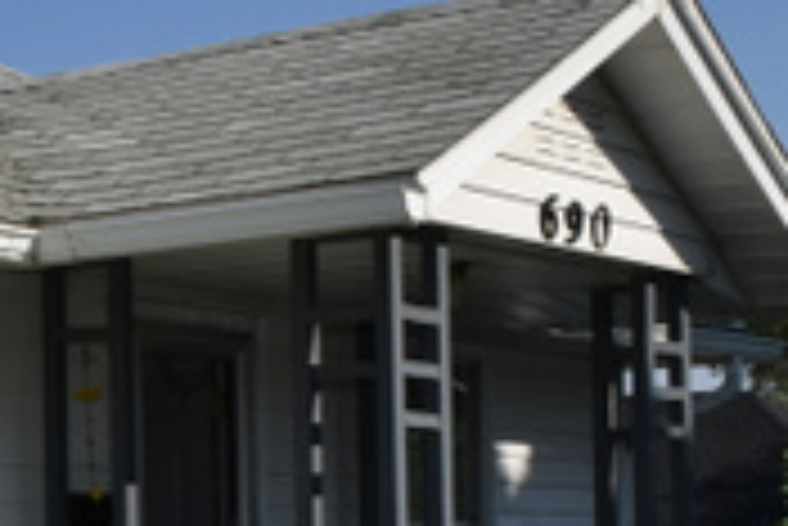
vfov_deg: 13.5
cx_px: -221
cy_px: 593
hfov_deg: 19.1
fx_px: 2169
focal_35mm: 99
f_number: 13
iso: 100
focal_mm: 18
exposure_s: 1/200
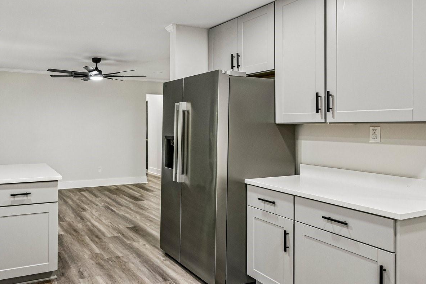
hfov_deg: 65.2
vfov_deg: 48.1
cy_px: 127
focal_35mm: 27
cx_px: 129
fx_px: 318
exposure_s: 1/15
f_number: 8
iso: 400
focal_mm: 15.5
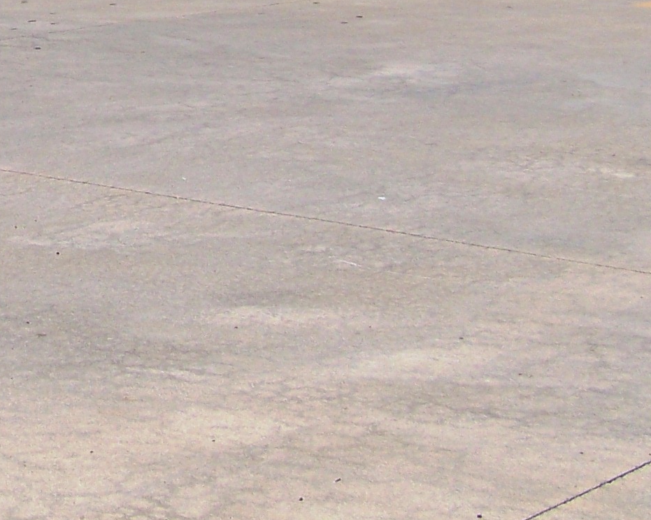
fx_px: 2234
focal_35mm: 116
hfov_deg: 16.1
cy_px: -127
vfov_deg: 12.9
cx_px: -73
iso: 64
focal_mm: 5.85
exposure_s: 1/1250
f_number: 4
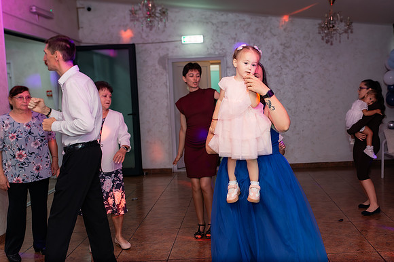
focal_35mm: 44
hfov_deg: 43.8
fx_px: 486
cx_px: 250
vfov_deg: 30.1
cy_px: 96
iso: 2500
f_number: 3.5
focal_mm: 35
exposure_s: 1/250
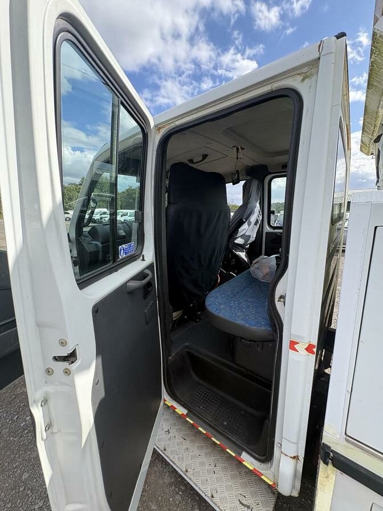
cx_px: 192
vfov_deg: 102.1
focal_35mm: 14
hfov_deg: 85.7
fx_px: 207
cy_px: 256
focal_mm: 2.22
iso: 64
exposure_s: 1/364
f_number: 2.2
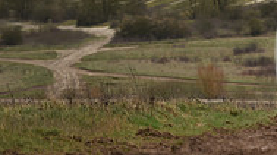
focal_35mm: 642
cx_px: 410
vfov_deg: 1.9
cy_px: 34
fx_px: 4712
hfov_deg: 3.4
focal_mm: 200
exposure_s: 1/1250
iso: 200
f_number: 2.8
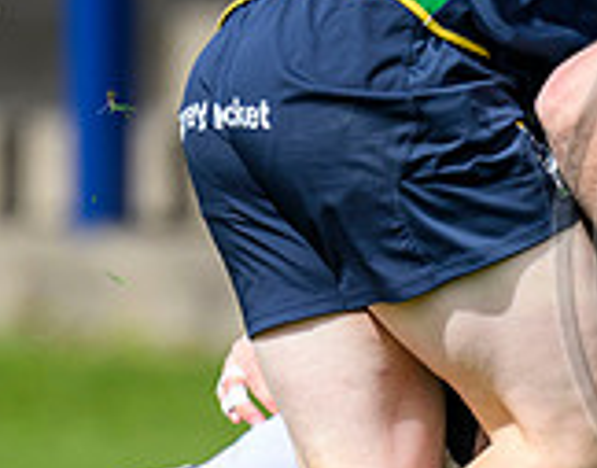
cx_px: 829
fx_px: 44933
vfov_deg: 0.6
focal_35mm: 2563
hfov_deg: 0.8
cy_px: 331
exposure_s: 1/2000
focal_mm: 560
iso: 250
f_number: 4
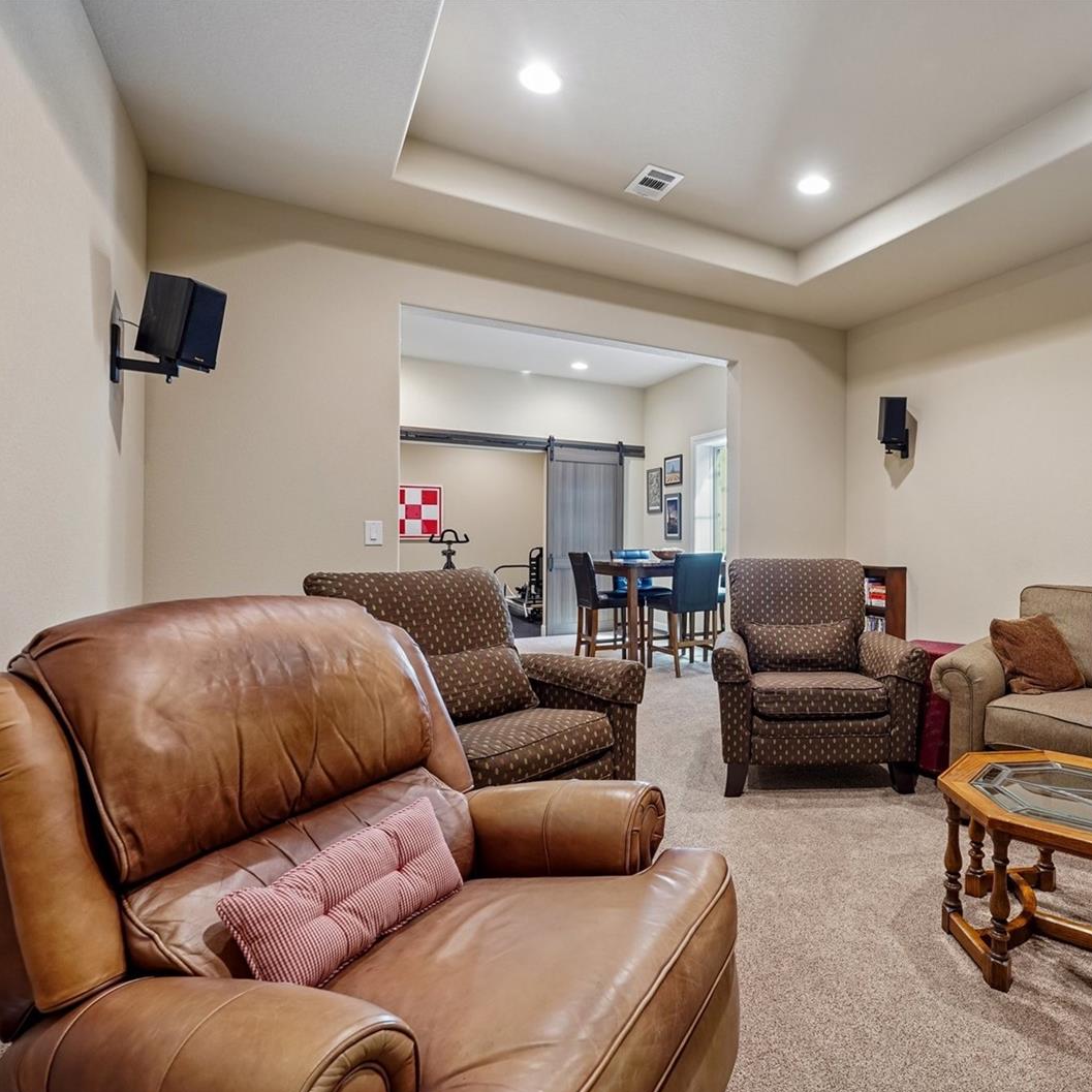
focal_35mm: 18
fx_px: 642
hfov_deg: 77.7
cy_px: 549
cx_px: 743
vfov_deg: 80.7
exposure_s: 1/3.33
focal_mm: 14
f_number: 8
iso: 400
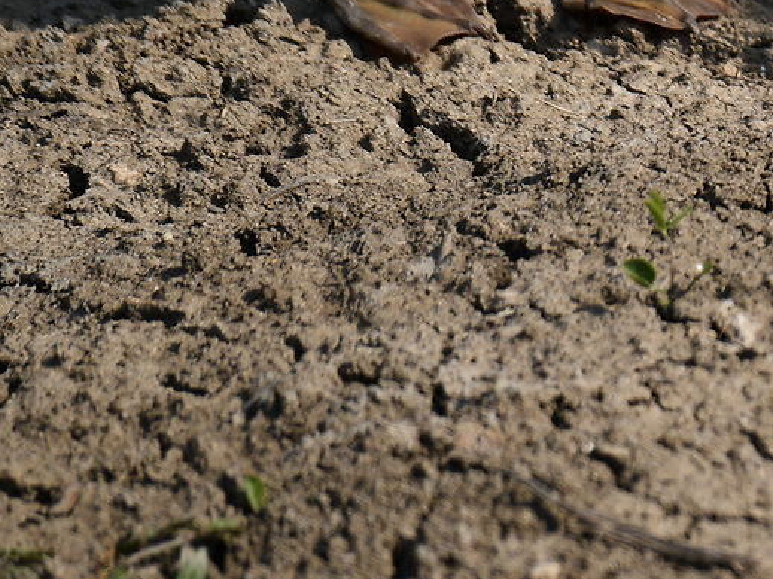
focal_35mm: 2669
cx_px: 1525
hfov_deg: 0.7
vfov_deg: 0.6
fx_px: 59587
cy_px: -339
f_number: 6.3
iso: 100
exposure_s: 1/500
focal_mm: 600
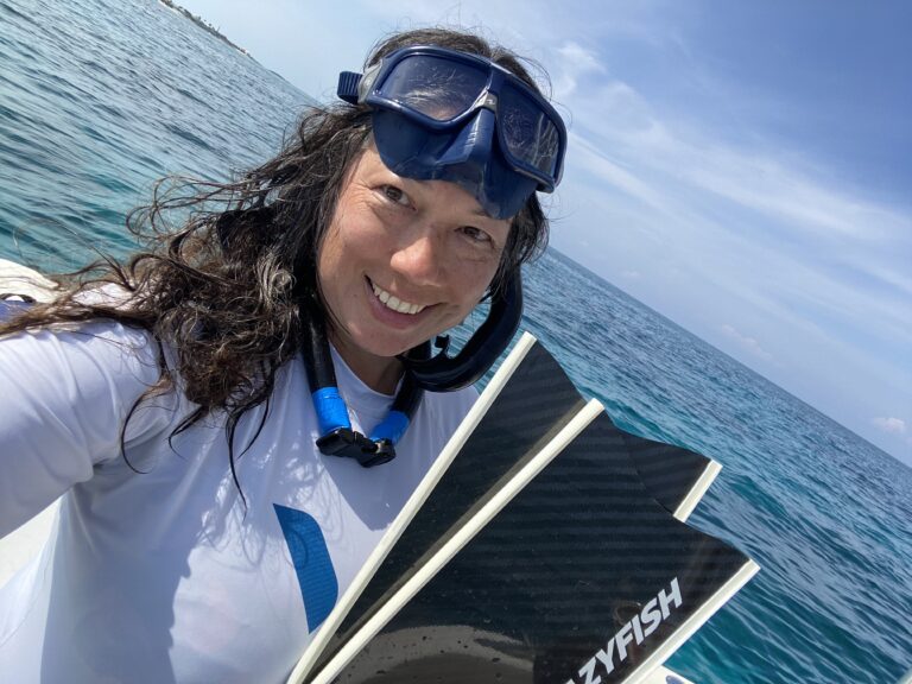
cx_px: 456
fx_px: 606
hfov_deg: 73.9
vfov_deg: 58.9
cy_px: 342
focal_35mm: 23
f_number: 2.2
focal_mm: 2.71
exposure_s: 1/1038
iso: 25
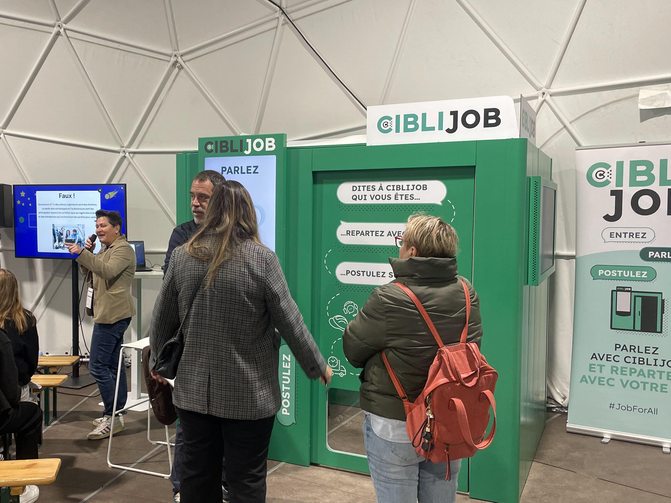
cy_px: 260
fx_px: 698
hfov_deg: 50.7
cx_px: 241
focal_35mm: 36
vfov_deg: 39.7
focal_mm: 4.2
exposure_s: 1/100
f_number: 1.6
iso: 100
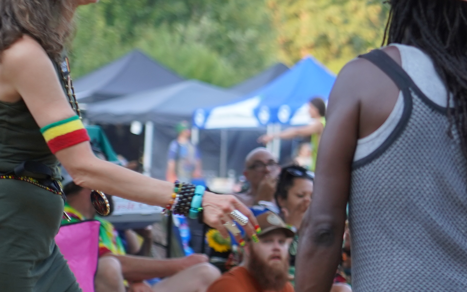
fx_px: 4301
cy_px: 222
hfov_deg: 6.2
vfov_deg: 3.9
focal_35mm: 338
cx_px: 514
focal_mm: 105
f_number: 4
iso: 320
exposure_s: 1/160
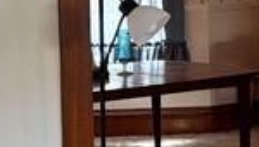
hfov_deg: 9.6
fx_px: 1328
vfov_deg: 6.3
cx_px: 668
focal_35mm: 193
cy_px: 9
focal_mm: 5.96
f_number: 1.6
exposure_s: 1/60
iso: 200
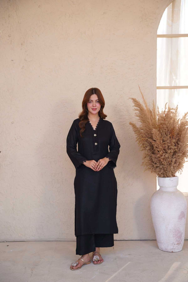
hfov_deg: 27.9
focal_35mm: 48
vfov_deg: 40.8
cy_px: 141
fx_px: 379
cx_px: 94
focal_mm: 48.4
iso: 100
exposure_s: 1/200
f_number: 3.5
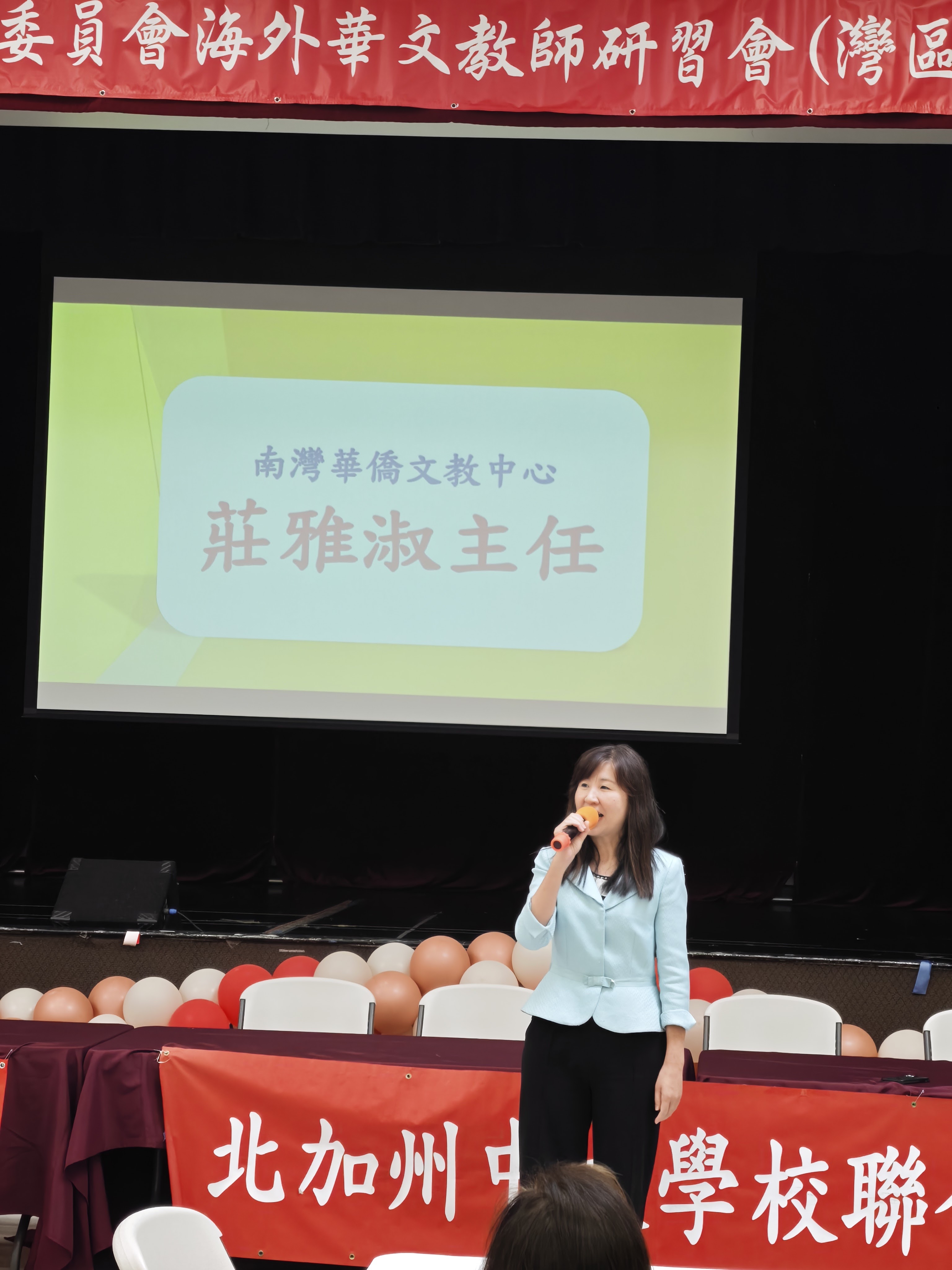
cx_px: 476
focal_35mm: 75
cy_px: 635
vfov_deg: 26.0
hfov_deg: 19.6
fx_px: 2750
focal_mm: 6.62
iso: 64
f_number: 1.67
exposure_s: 1/120
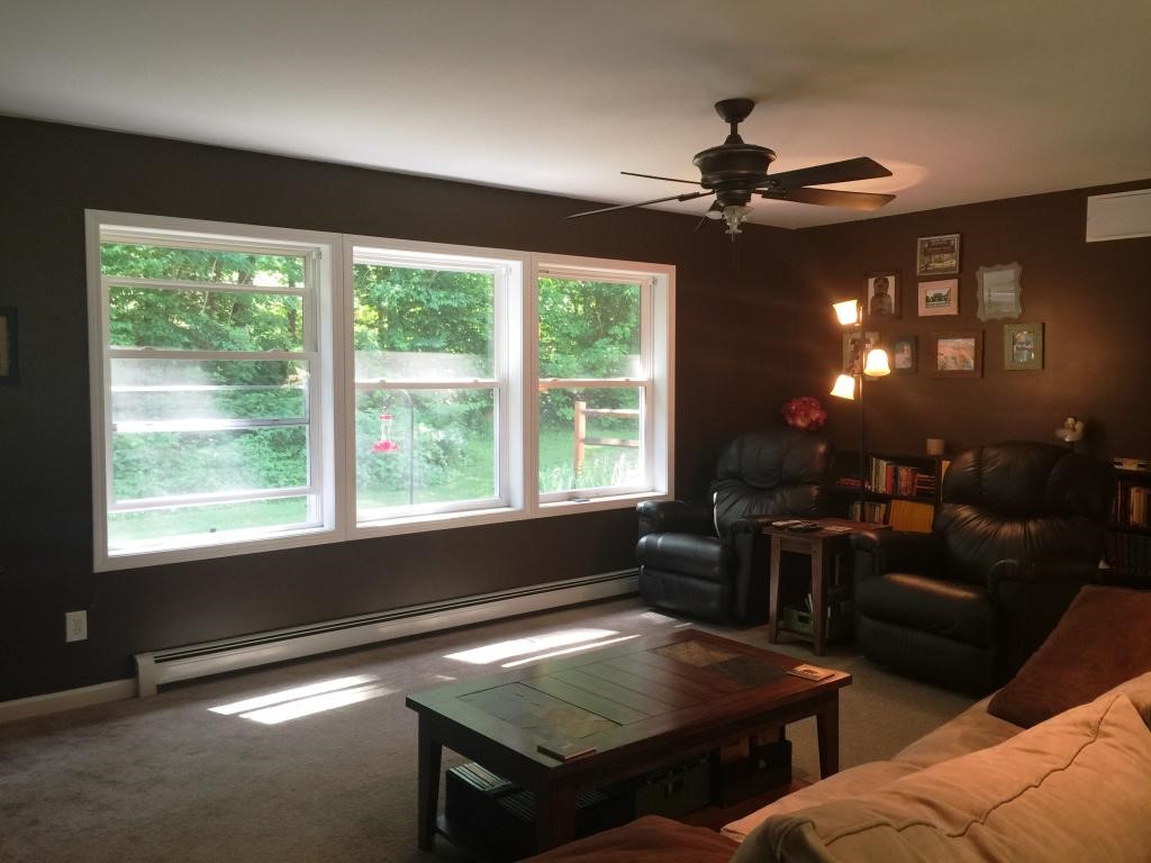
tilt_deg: -4.7
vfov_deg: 48.2
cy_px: 432
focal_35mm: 29
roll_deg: -0.7
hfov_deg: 61.7
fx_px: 964
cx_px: 576
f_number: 2.2
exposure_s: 1/15
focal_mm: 4.15
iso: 32
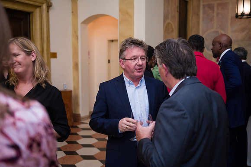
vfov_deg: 36.8
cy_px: 84
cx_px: 126
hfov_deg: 53.1
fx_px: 251
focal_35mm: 36
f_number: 3.2
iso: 1600
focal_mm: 36
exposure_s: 1/200
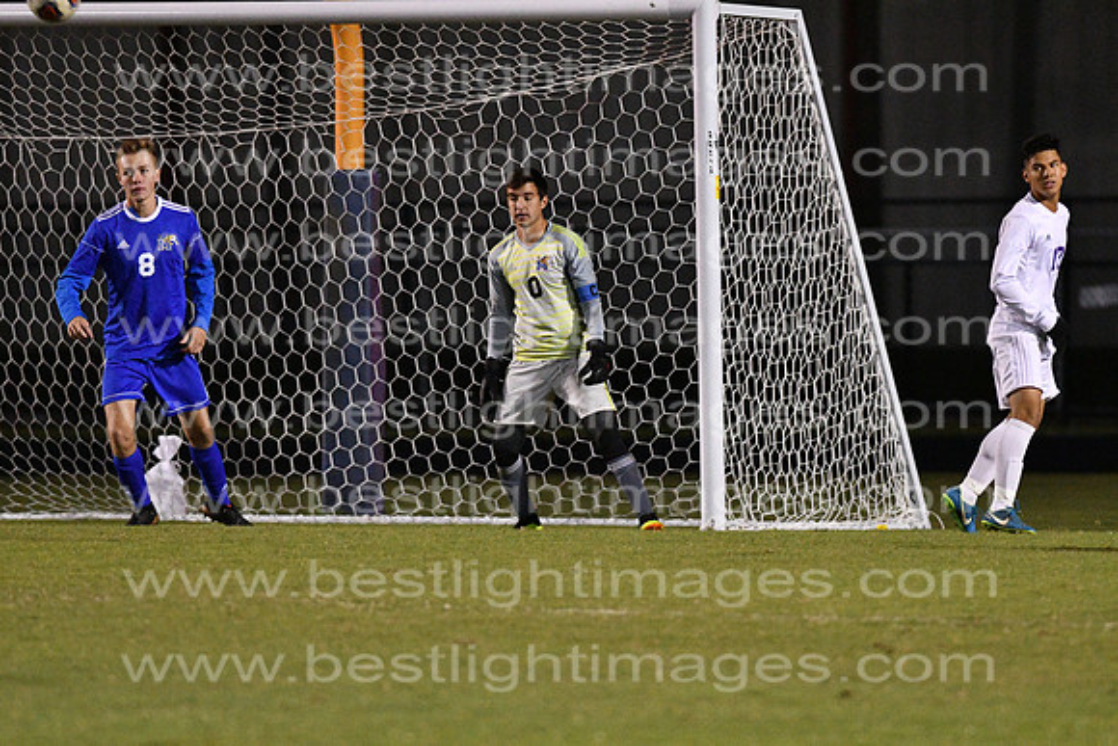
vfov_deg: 3.1
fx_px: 13978
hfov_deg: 4.6
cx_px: 559
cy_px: 373
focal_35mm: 450
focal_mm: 300
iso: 10000
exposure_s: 1/640
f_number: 3.5
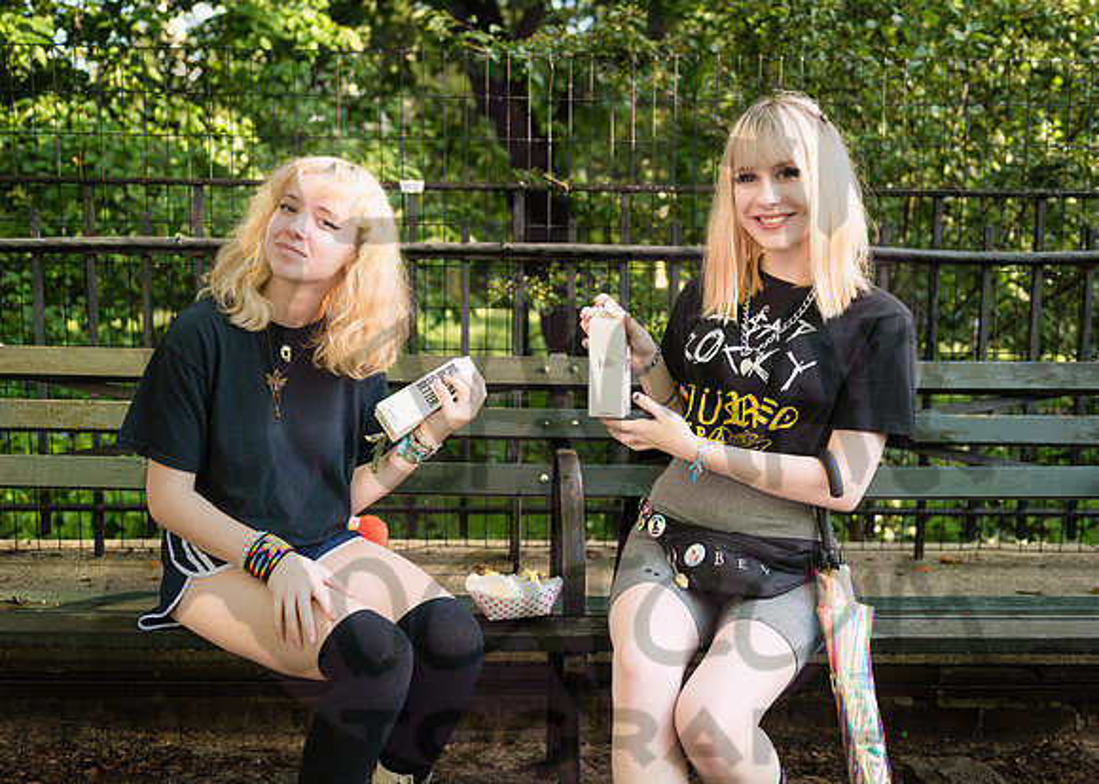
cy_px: 383
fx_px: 1280
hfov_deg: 46.5
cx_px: 559
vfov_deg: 34.1
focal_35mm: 41
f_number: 2.8
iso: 200
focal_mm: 35
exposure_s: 1/250
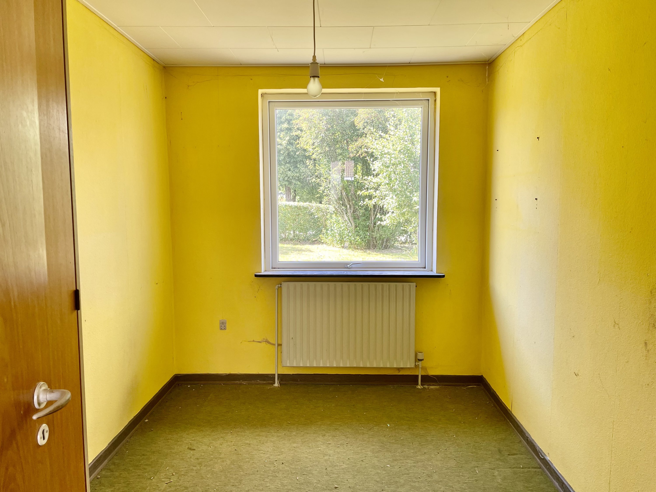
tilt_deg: -4.9
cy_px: 246
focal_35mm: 26
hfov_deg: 67.3
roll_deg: +0.0
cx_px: 328
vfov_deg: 53.1
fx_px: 493
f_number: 1.6
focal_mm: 4.2
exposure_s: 1/121
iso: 50
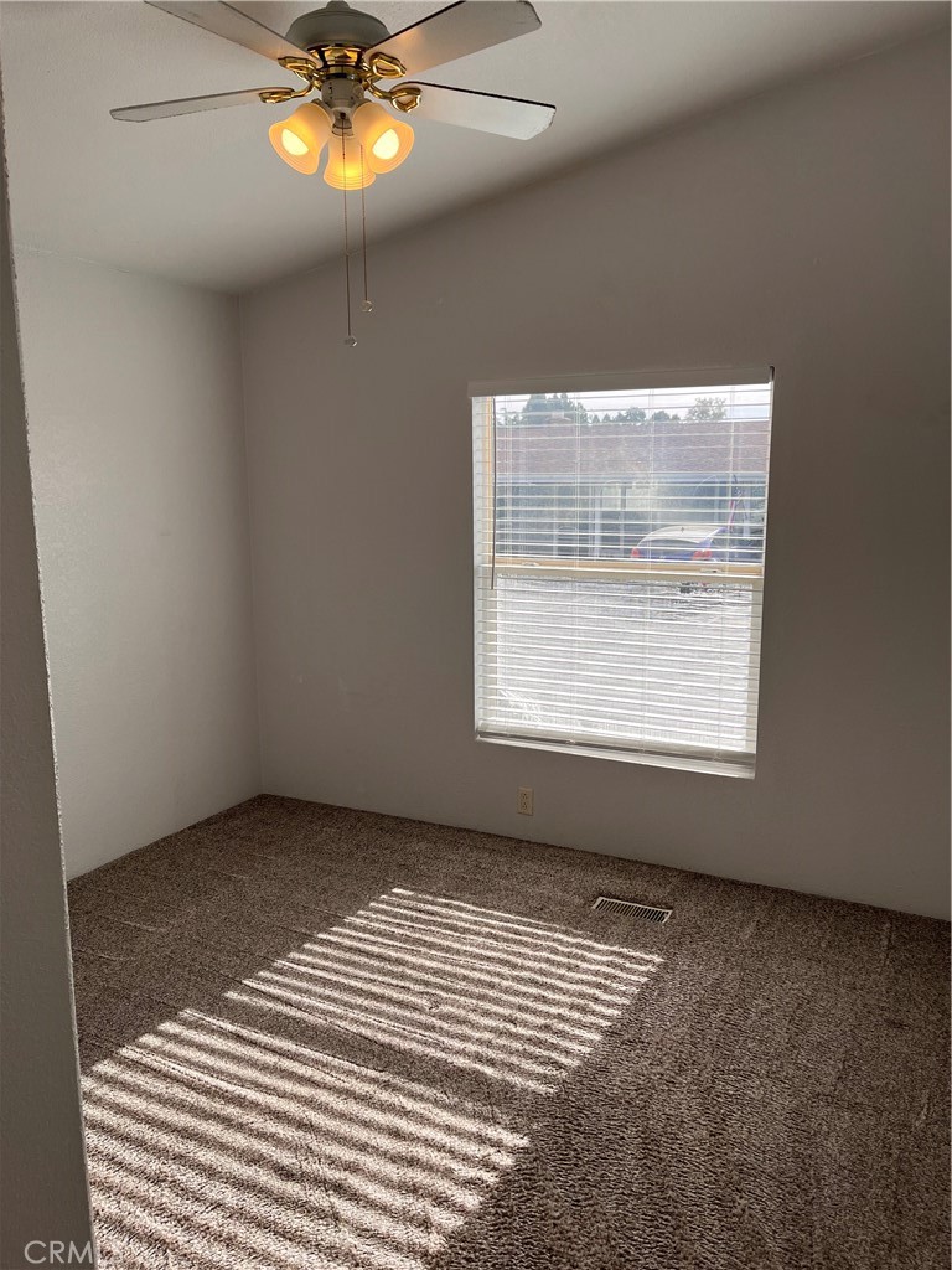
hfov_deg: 53.1
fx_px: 953
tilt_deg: -10.6
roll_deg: +1.7
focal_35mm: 26
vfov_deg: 67.3
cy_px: 635
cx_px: 476
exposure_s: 1/1075
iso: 50
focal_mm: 5.1
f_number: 1.6
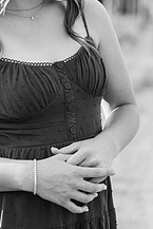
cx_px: 24
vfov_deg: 14.1
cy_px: 62
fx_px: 923
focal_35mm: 145
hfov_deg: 9.4
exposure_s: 1/250
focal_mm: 70
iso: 125
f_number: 2.8
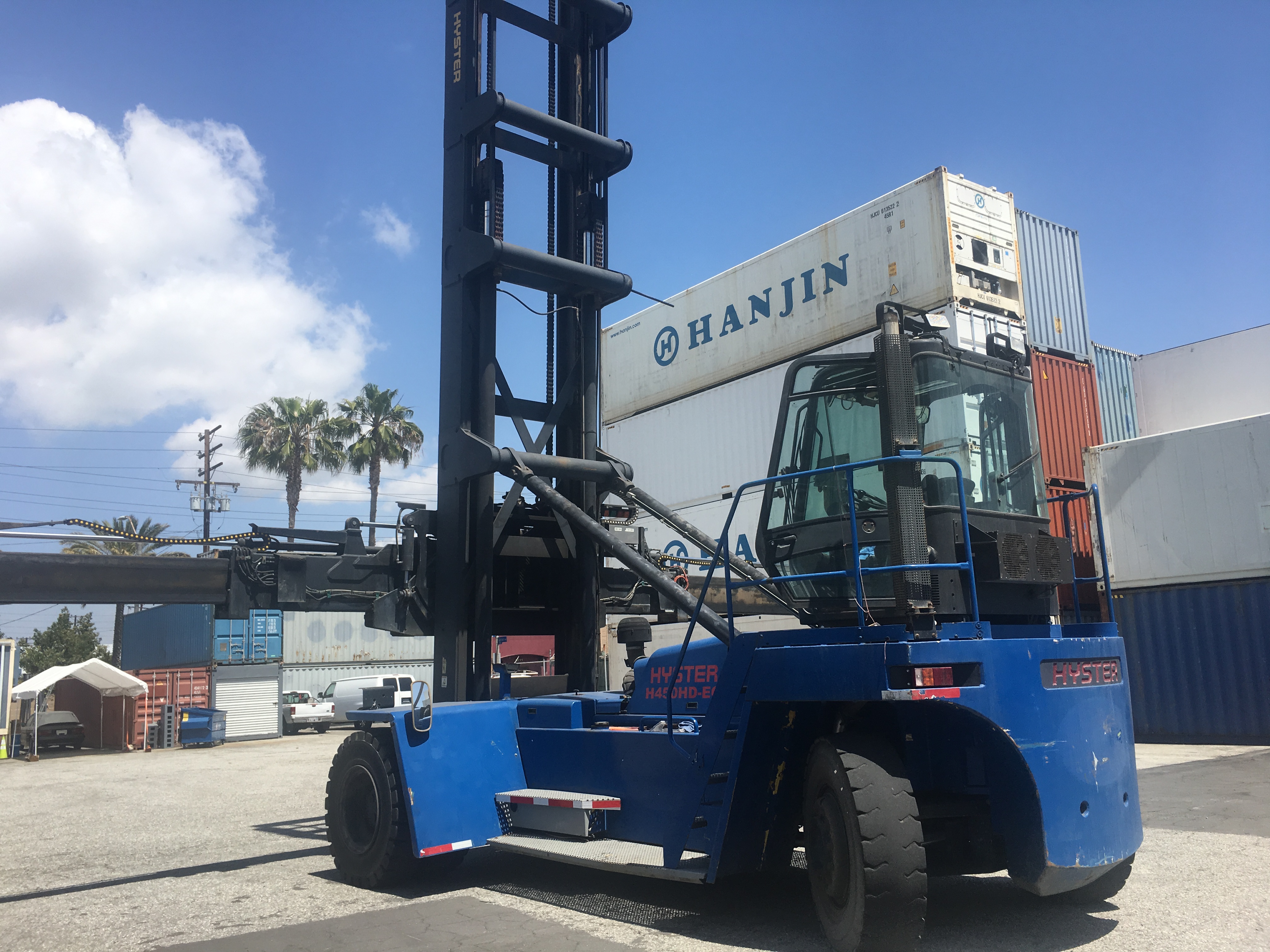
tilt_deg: +10.1
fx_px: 1064
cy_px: 476
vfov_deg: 48.2
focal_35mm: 29
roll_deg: +2.2
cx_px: 635
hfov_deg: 61.7
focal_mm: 4.15
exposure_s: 1/1637
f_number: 2.2
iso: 25
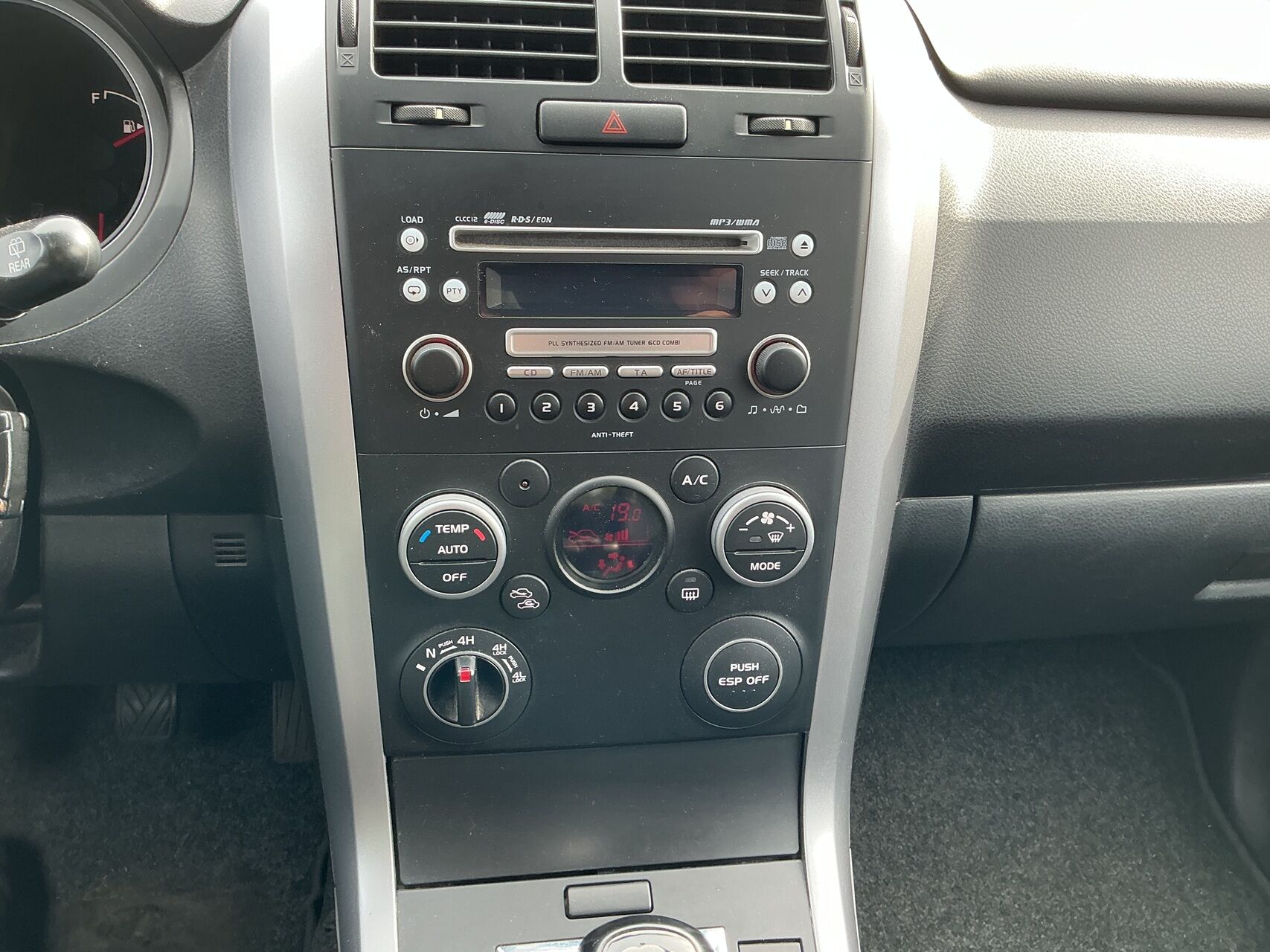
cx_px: 635
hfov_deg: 61.7
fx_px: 1064
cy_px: 476
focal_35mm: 29
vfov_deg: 48.2
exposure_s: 1/60
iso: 40
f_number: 1.8
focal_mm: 3
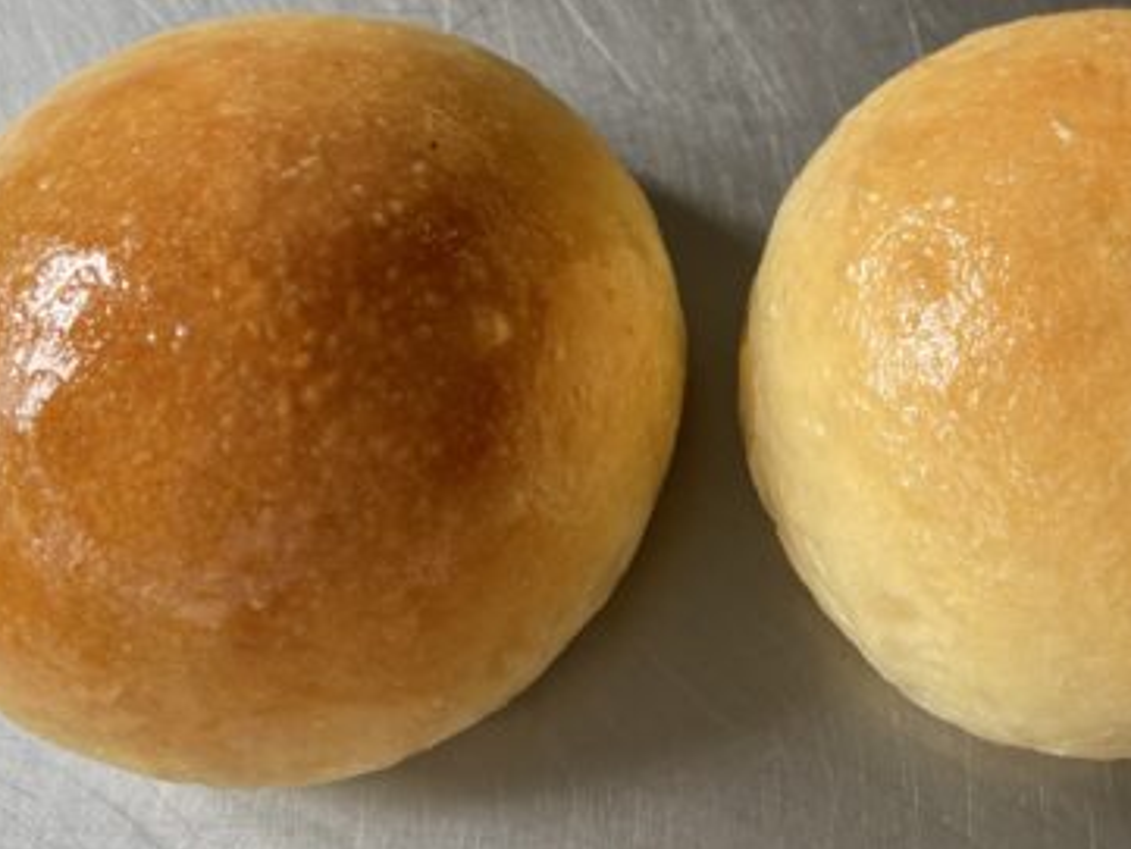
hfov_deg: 38.9
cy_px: 367
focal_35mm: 48
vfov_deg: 30.2
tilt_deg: -71.1
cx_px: 800
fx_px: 1569
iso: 64
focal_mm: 4.25
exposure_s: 1/122
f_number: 1.8
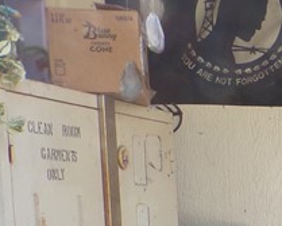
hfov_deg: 13.8
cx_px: 590
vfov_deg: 12.8
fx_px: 959
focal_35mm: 115
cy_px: 322
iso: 100
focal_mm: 4.3
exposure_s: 1/42
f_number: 4.4
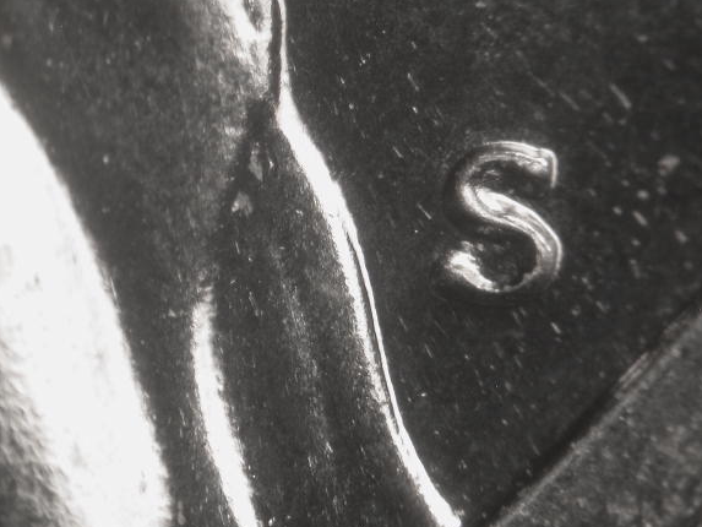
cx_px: 366
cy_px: 279
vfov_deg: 11.1
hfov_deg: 14.7
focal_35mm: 134
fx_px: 2718
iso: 100
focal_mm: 24.8
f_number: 4.3
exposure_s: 1/5.7
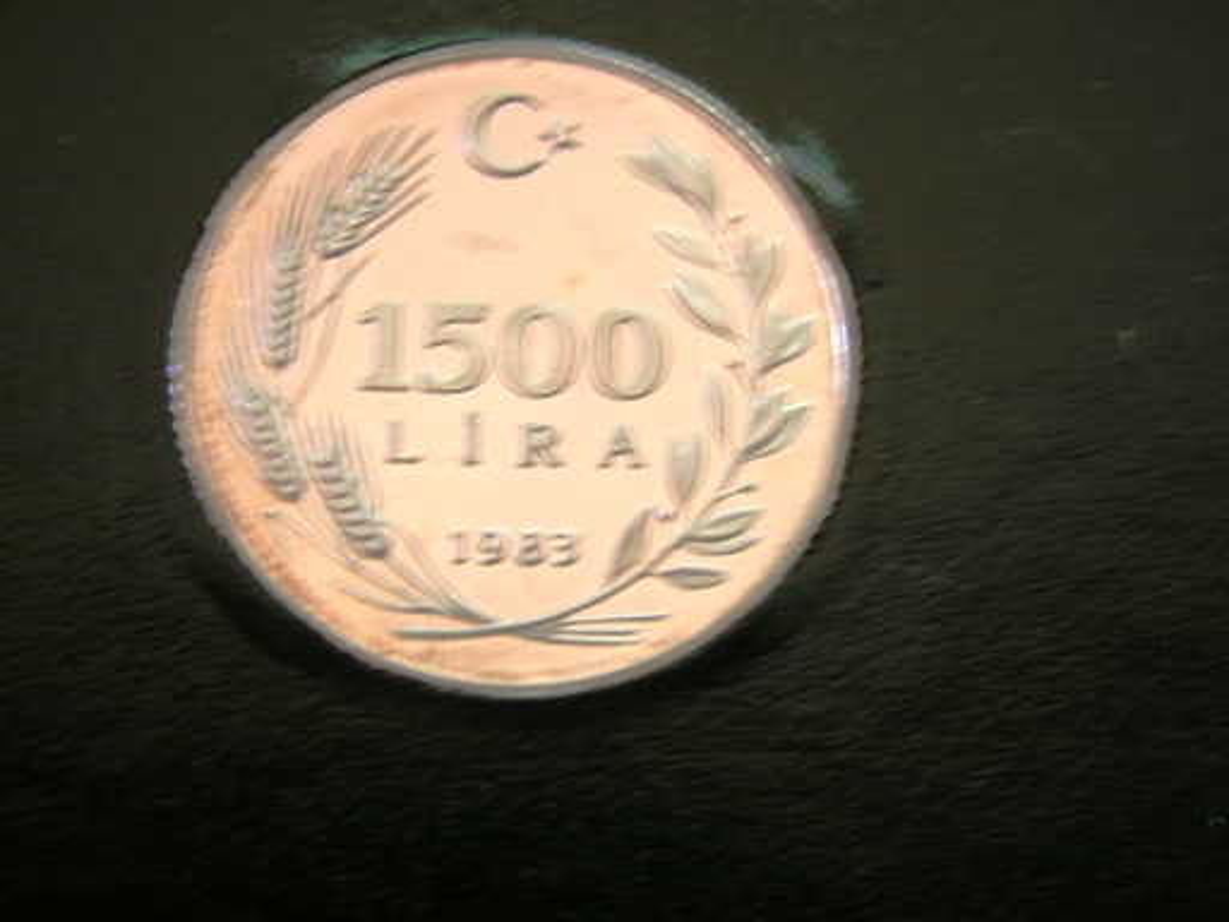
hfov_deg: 26.3
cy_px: 461
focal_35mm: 74
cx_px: 614
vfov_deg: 19.9
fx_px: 2627
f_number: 3.3
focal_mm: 18.8
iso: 134
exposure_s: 1/3.3
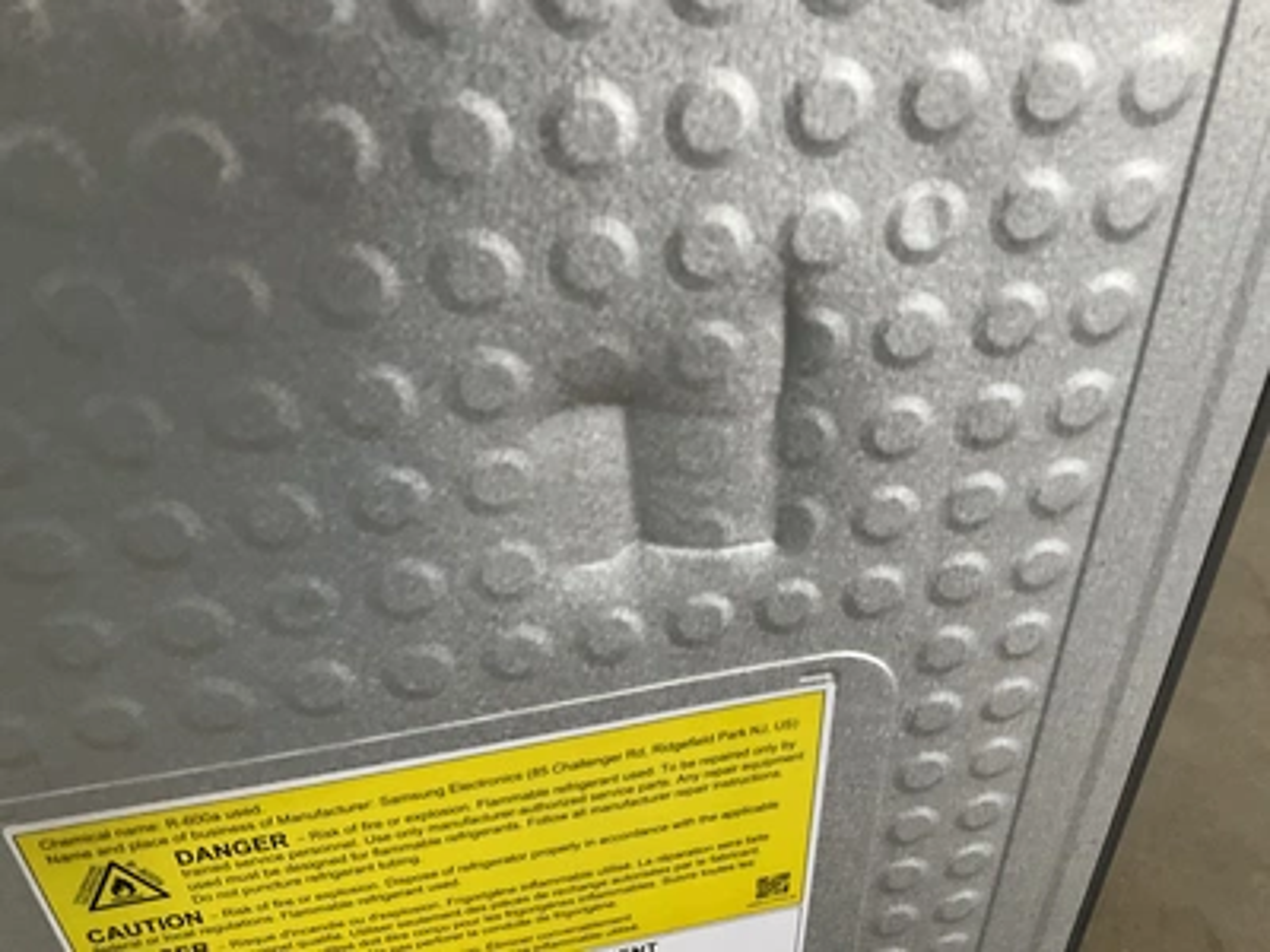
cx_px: 635
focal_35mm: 29
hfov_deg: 61.7
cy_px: 476
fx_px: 1064
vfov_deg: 48.2
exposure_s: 1/60
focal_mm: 3
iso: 125
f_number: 1.8
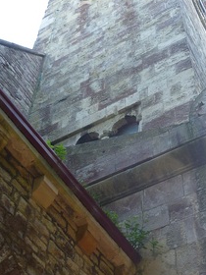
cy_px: 187
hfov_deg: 24.3
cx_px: 134
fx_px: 476
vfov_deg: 31.9
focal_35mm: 60
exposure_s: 1/125
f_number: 2.8
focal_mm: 5
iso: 80
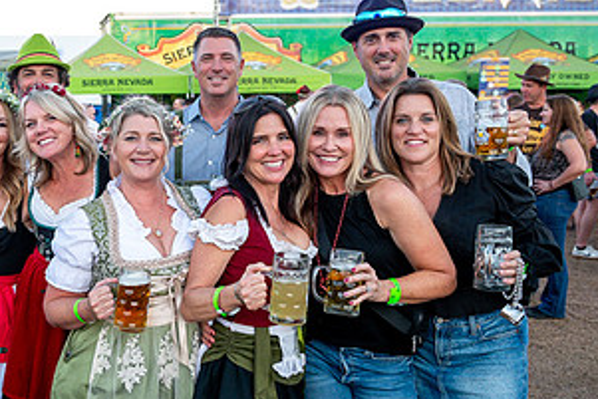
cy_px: 237
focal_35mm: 54
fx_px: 897
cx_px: 66
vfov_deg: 25.0
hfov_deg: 34.9
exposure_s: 1/400
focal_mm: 28
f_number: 4
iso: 640
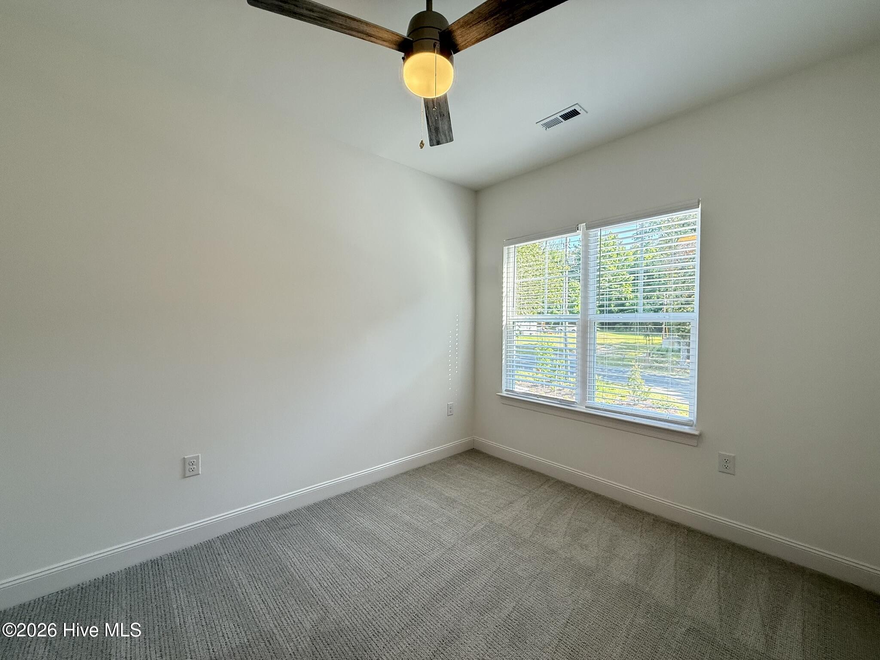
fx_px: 356
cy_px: 330
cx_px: 440
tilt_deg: +0.1
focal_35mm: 14
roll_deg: -0.6
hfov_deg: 102.1
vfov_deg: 85.7
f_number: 2.2
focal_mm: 2.22
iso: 160
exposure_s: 1/120
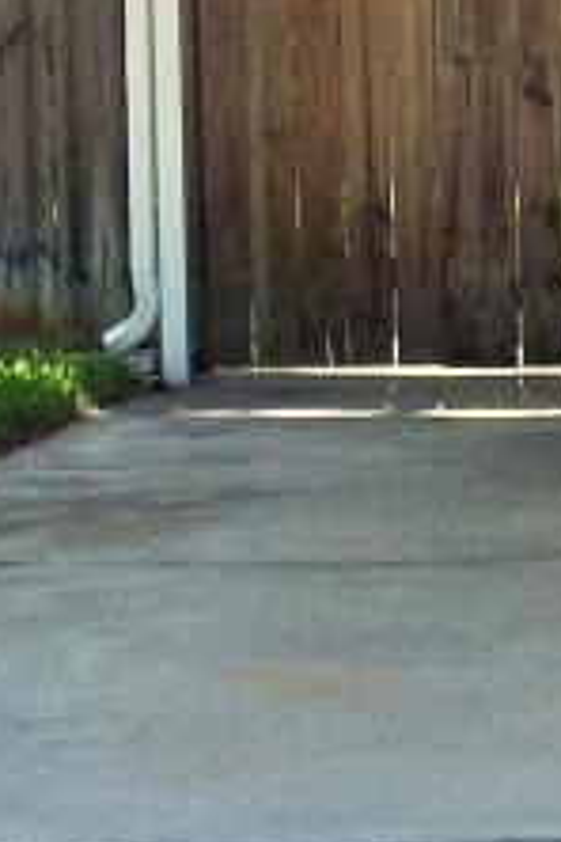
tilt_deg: -6.5
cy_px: 440
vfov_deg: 14.8
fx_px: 3249
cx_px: 887
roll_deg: -1.1
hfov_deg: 9.5
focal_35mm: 139
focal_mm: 4.15
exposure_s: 1/760
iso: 32
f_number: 2.2
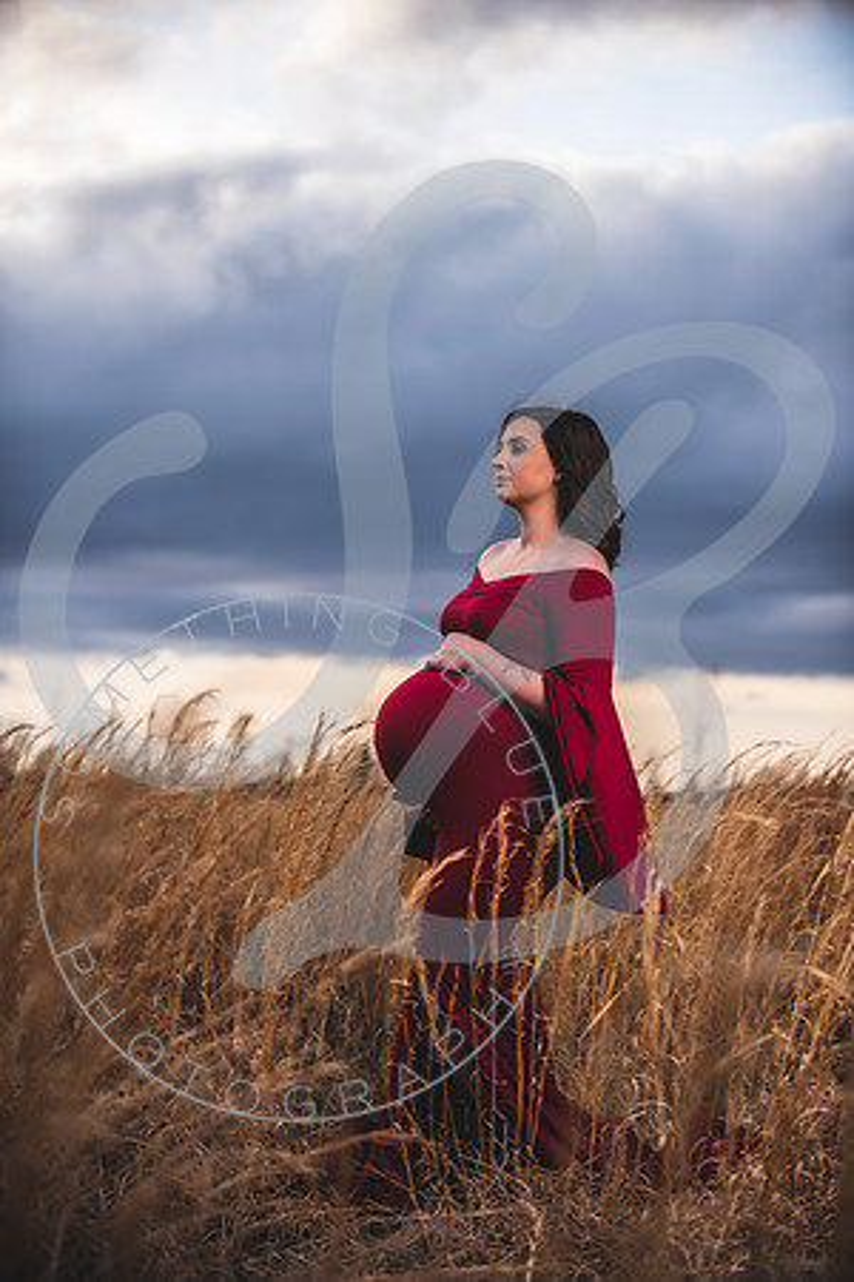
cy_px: 641
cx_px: 427
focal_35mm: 70
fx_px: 2491
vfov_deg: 28.8
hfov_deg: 19.5
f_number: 2.8
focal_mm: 70
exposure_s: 1/500
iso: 100
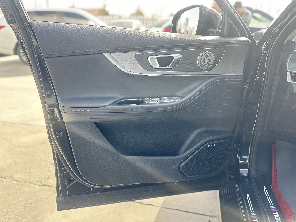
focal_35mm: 24
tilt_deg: -22.8
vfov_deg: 56.8
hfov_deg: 71.6
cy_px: 111
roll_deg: -0.3
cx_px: 148
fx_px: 205
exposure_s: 1/322
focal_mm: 6.86
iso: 80
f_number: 1.78
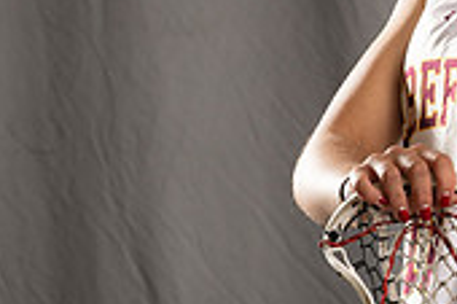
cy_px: -1
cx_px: 859
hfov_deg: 3.9
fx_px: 6582
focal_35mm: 519
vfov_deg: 2.6
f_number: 6.3
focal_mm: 110
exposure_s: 1/160
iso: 125
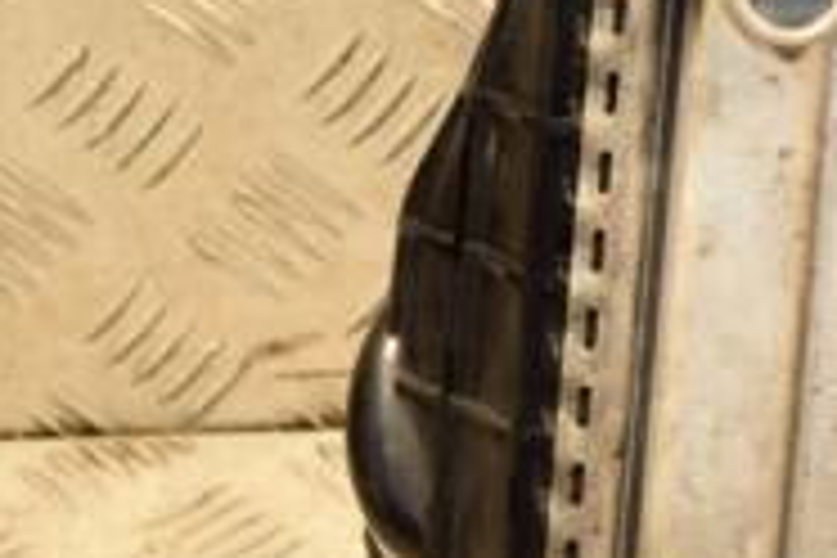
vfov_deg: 6.8
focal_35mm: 203
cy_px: 153
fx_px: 4719
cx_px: 1120
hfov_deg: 9.9
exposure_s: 1/160
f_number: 4.8
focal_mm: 42
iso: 800
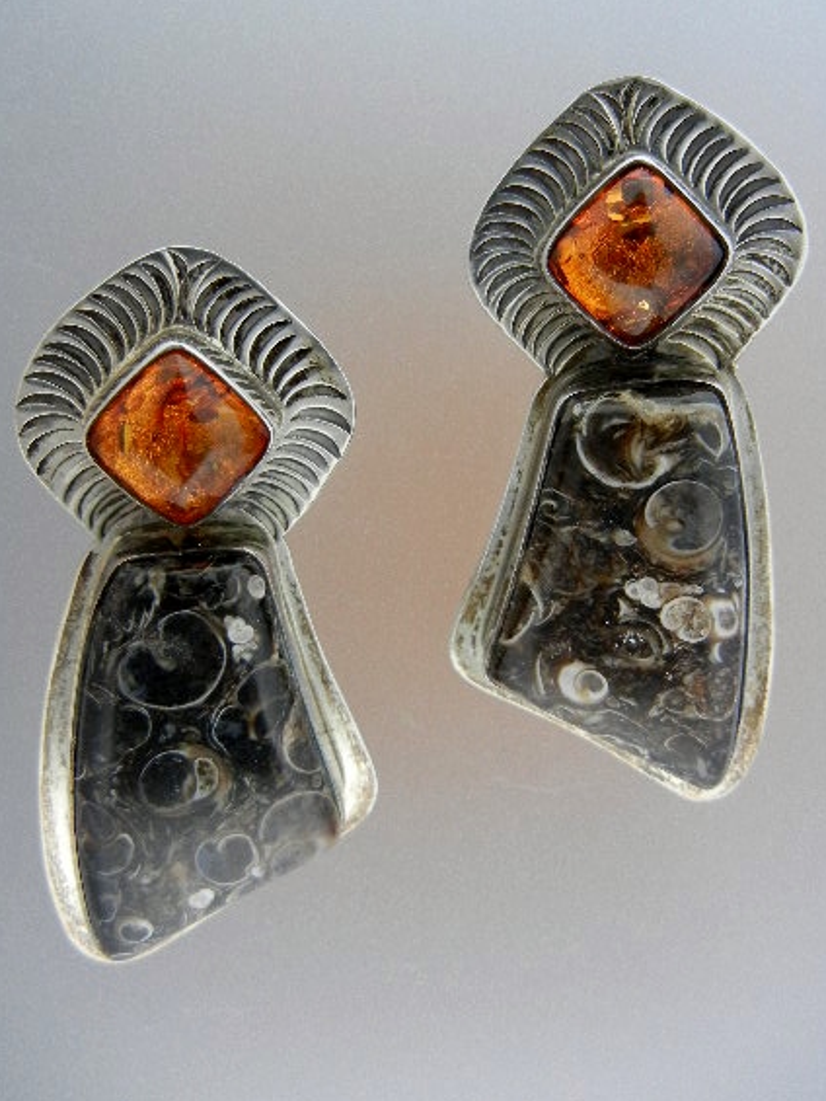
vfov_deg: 53.9
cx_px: 429
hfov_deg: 41.8
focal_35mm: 34
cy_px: 518
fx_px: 1081
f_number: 3.5
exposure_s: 1/17.2
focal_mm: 5.4
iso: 400
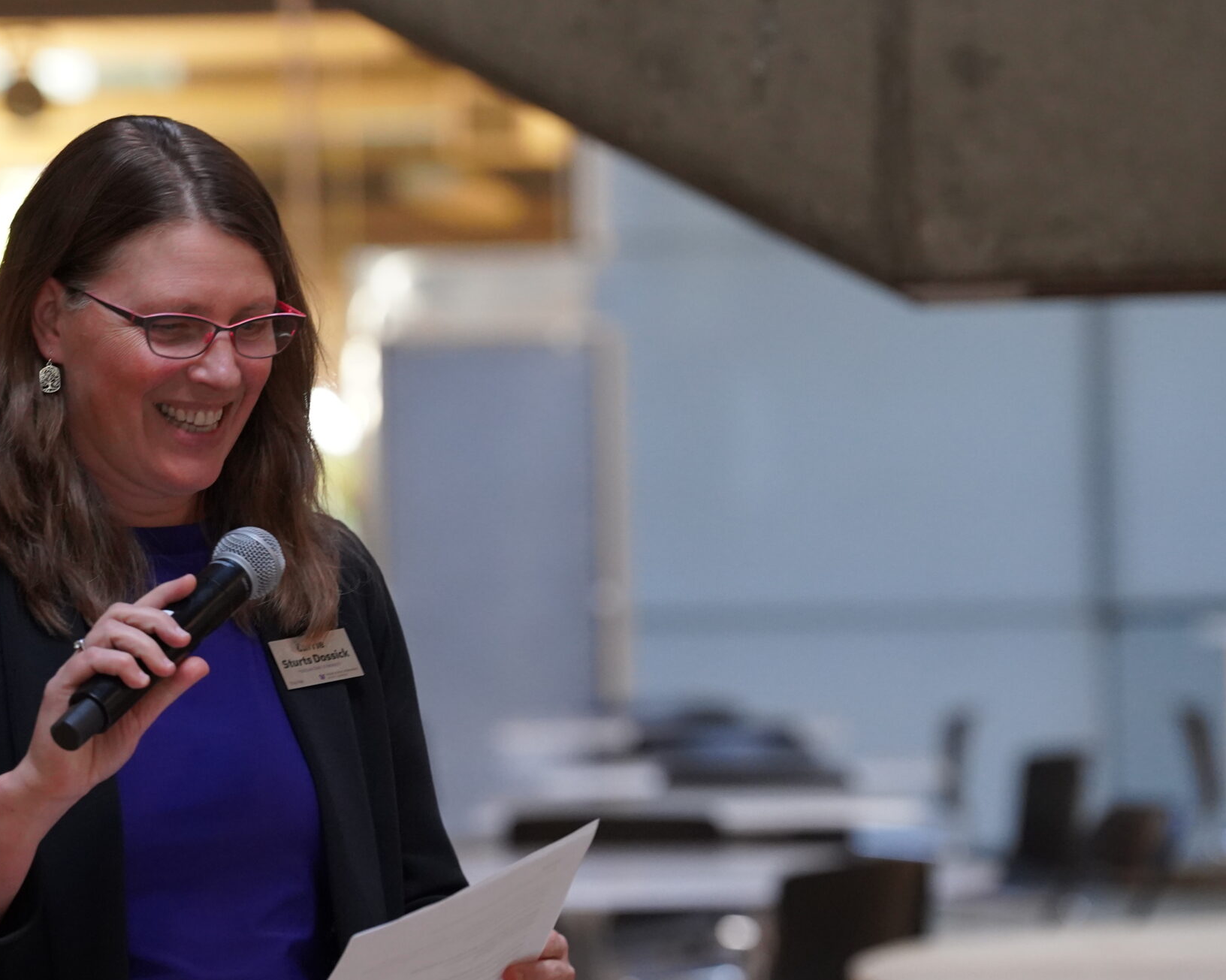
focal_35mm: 215
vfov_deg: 7.2
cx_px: 337
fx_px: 7800
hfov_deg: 9.0
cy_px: 484
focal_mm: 146
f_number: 4
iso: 5000
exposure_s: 1/160
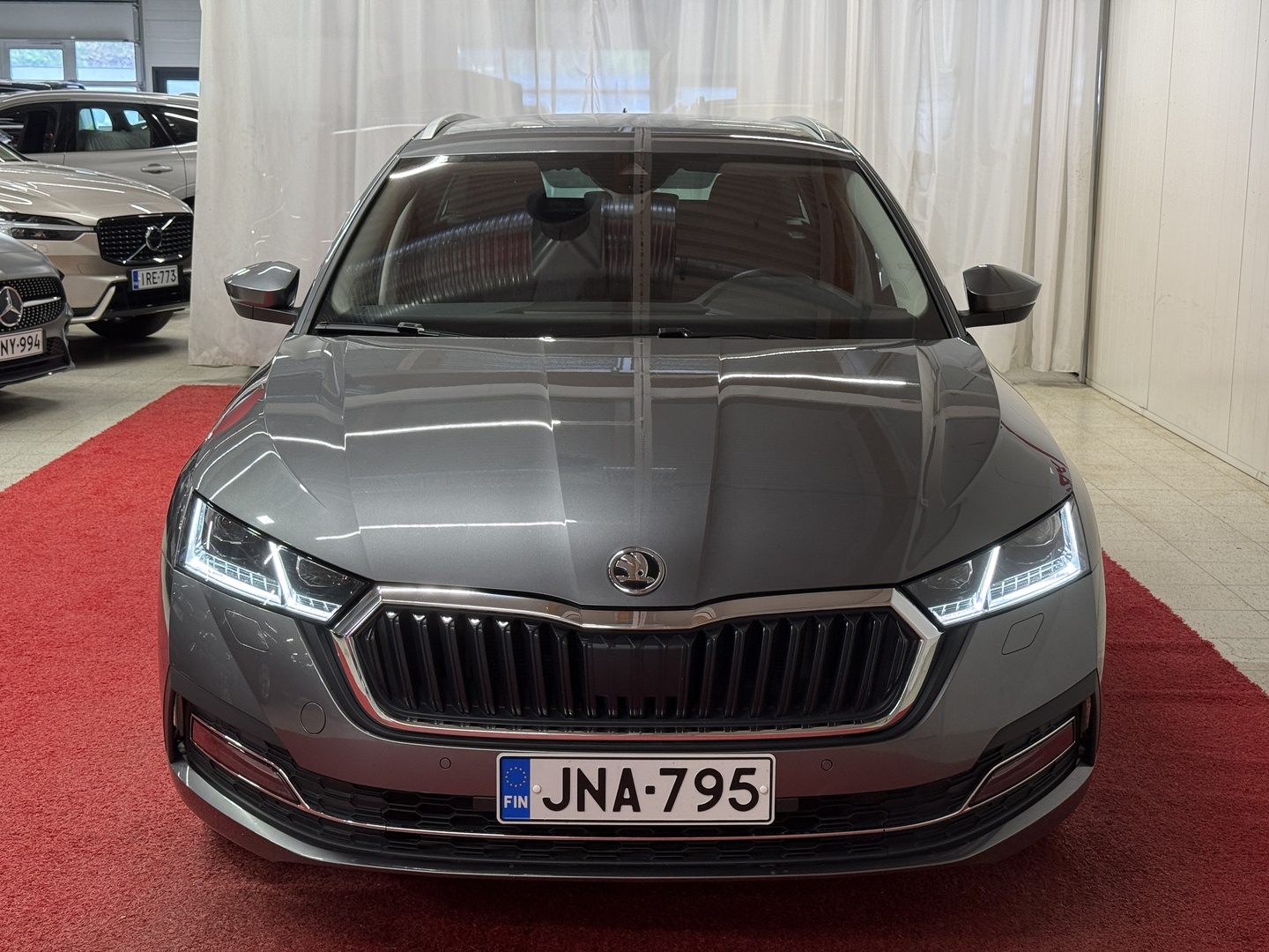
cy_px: 476
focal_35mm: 48
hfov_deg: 39.7
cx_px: 634
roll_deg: -0.5
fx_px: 1760
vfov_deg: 30.3
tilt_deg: -10.3
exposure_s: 1/100
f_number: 1.78
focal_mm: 6.76
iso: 100
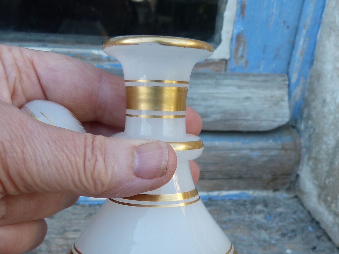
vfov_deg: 32.4
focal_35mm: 43
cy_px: 214
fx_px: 421
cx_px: 170
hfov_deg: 43.9
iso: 80
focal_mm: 4.5
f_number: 2.8
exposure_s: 1/80
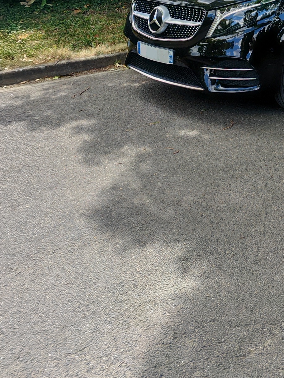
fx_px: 525
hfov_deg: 29.2
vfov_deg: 35.1
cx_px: 249
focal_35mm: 48
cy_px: -18
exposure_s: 1/670
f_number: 2.2
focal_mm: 1.96
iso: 50
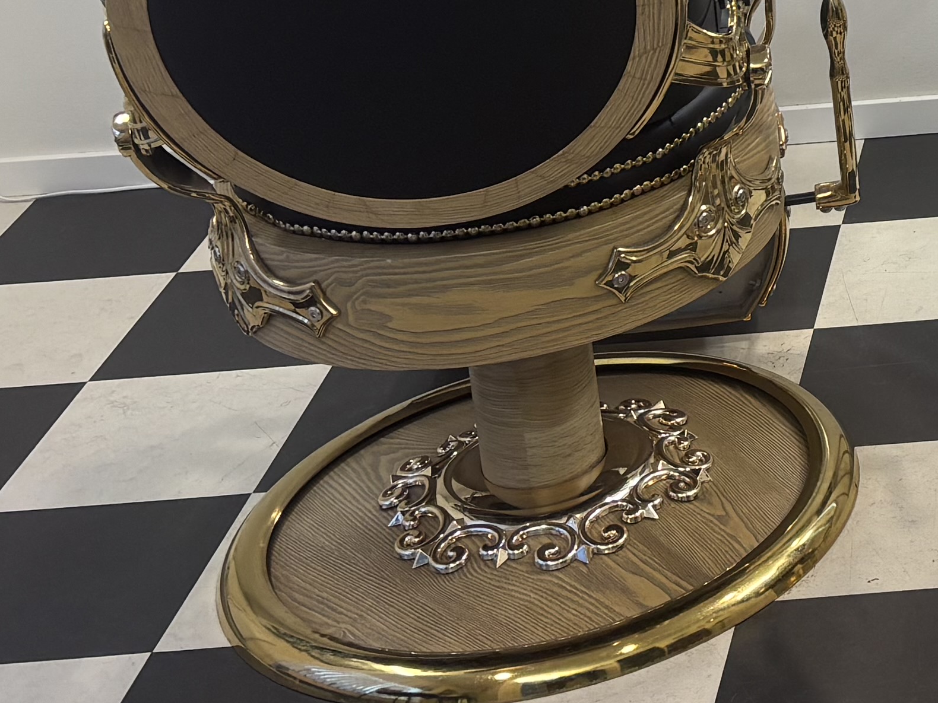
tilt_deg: -12.2
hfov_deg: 18.9
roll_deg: +2.8
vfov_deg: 14.6
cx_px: 1315
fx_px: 2547
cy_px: -366
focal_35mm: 94
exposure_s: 1/100
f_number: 1.6
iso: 64
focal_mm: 5.96
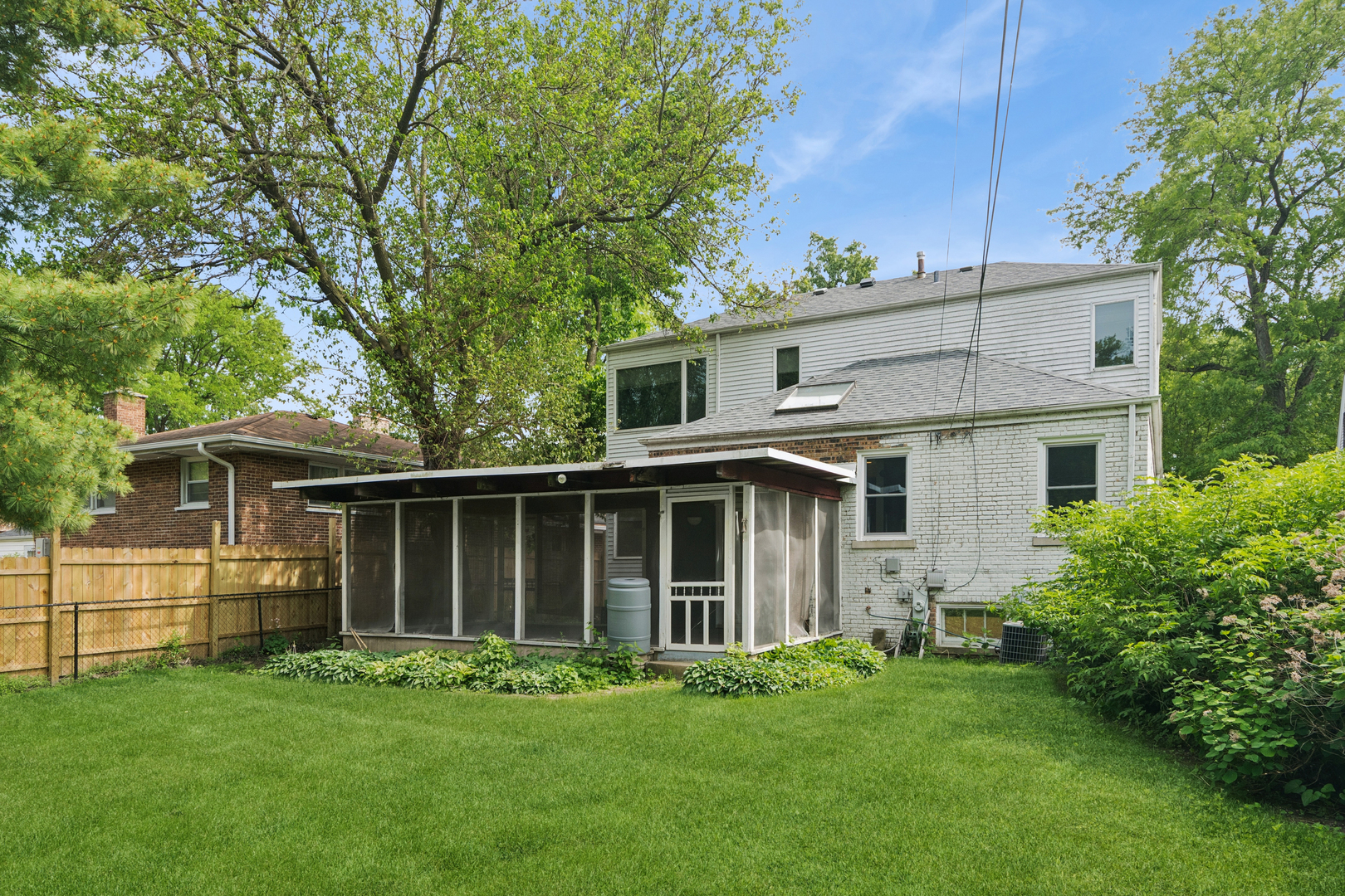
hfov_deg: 81.2
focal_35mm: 21
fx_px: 785
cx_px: 672
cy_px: 448
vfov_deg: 59.5
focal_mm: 14
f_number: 8
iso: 250
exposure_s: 1/160
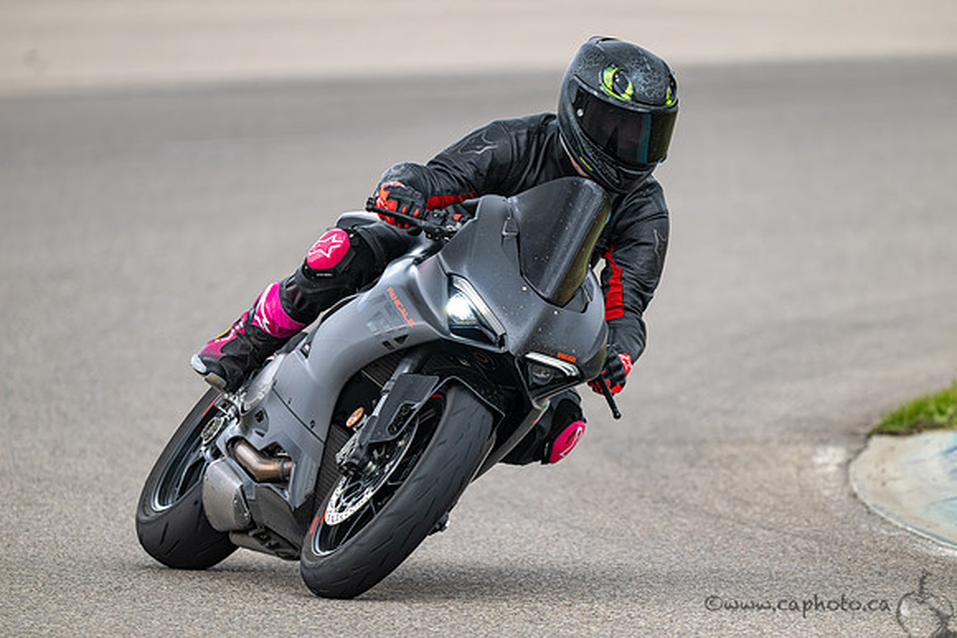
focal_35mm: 600
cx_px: 478
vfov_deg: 2.3
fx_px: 15953
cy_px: 319
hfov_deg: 3.4
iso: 1100
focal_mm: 600
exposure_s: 1/1250
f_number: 6.3
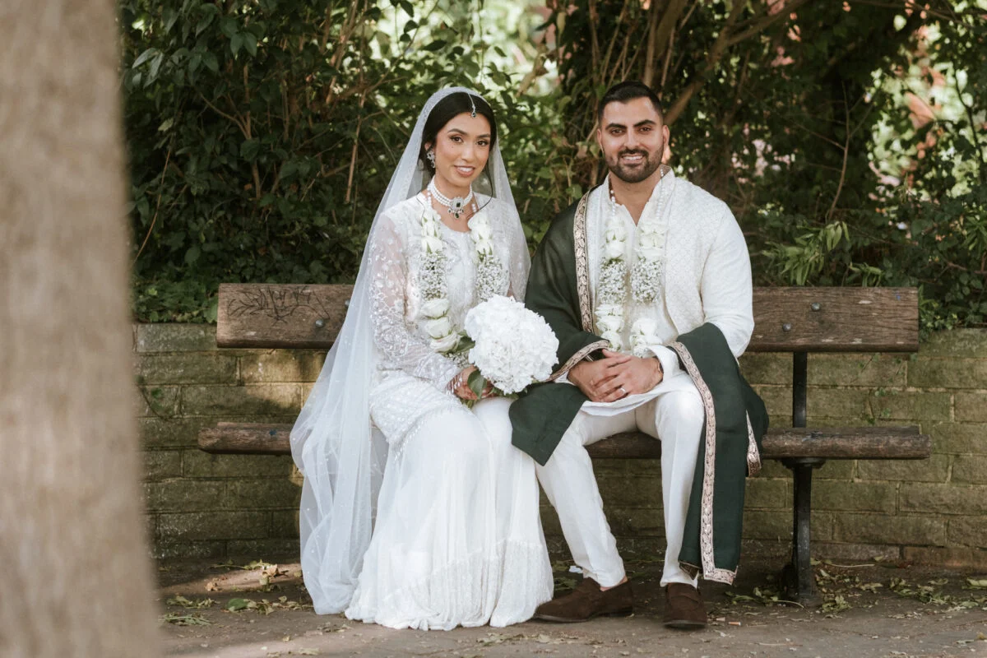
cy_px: 351
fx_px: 3190
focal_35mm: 116
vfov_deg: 11.8
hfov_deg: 17.6
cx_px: 576
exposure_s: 1/500
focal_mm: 56
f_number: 2
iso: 125
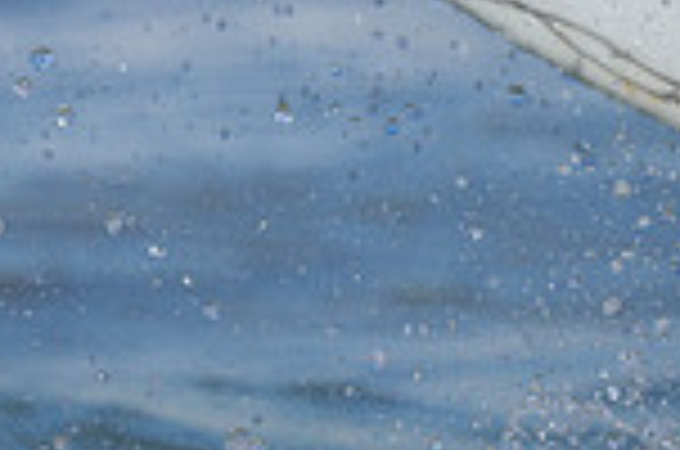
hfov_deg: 0.7
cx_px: 712
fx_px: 58112
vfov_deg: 0.4
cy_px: -178
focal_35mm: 3083
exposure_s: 1/2000
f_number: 6.3
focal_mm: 800
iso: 160
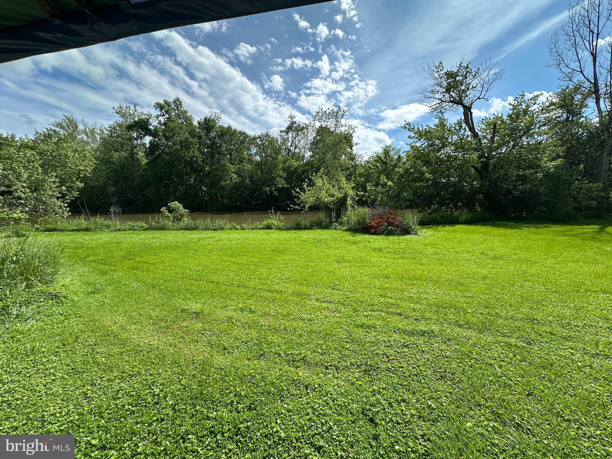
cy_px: 230
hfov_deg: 102.1
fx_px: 248
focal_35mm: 14
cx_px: 306
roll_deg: +0.1
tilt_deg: -7.0
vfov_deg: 85.7
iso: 50
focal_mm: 2.22
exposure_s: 1/1043
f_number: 2.2
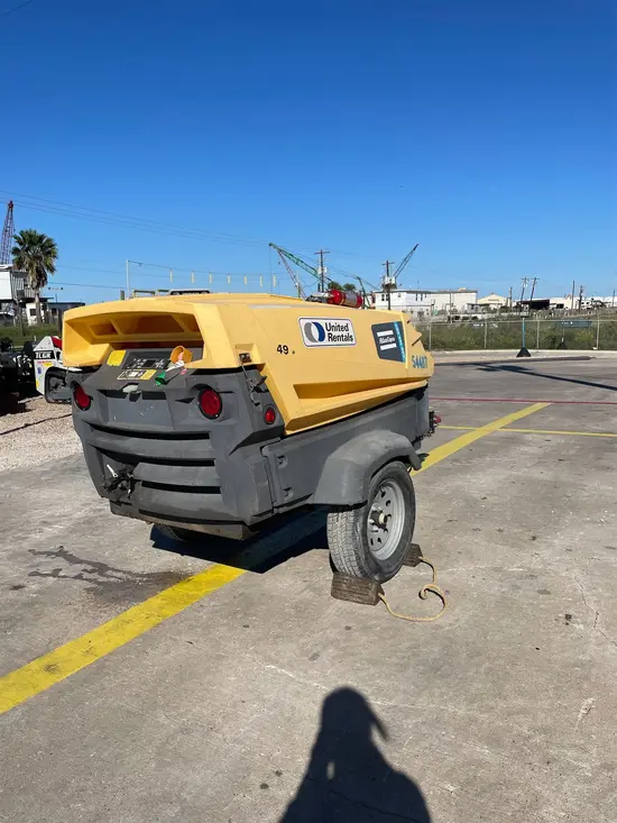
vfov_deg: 67.3
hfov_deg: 53.1
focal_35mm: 26
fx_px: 618
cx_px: 308
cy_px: 412
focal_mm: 4.2
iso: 50
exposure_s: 1/8403
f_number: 1.6
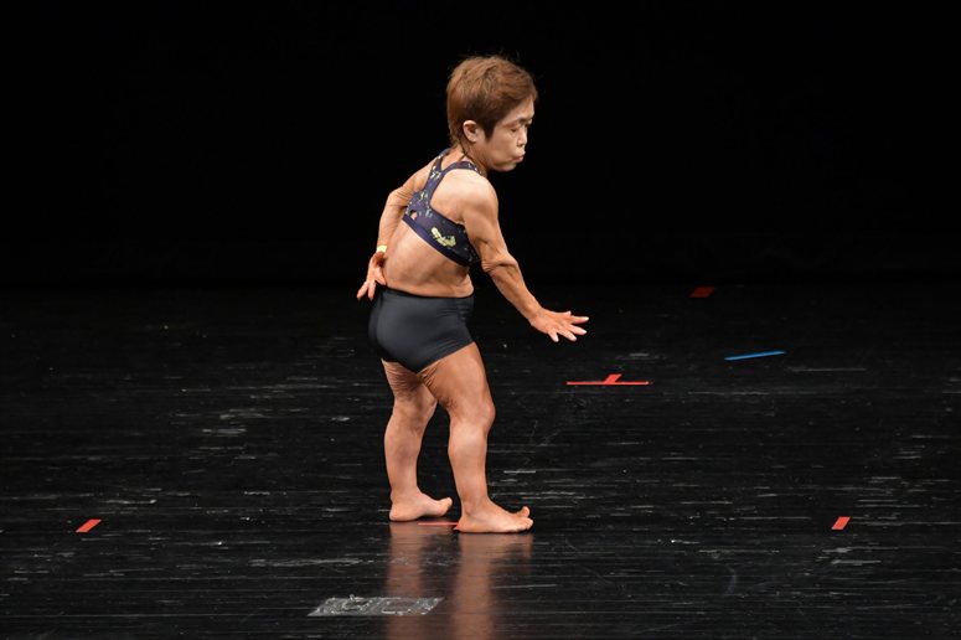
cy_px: 320
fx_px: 12007
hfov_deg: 4.6
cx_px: 480
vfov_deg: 3.1
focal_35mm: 450
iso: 2500
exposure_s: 1/400
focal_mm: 300
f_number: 5.6
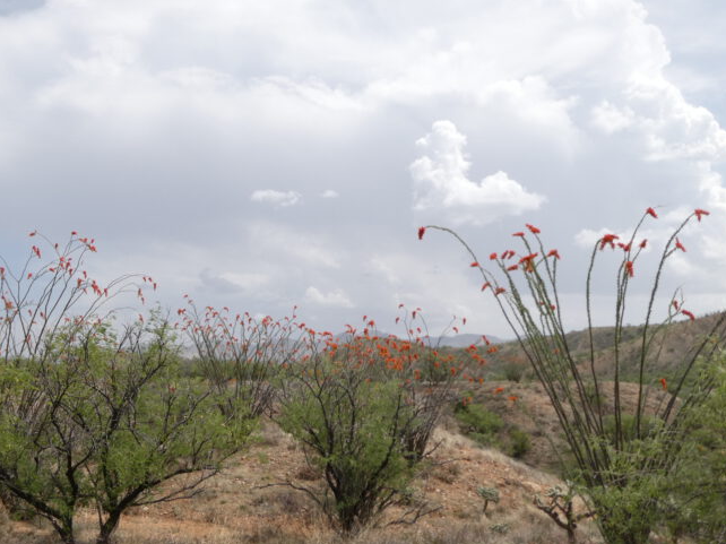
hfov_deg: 51.3
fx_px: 755
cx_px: 339
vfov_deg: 39.6
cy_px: 278
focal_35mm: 36
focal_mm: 5.8
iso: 80
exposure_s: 1/1000
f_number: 4
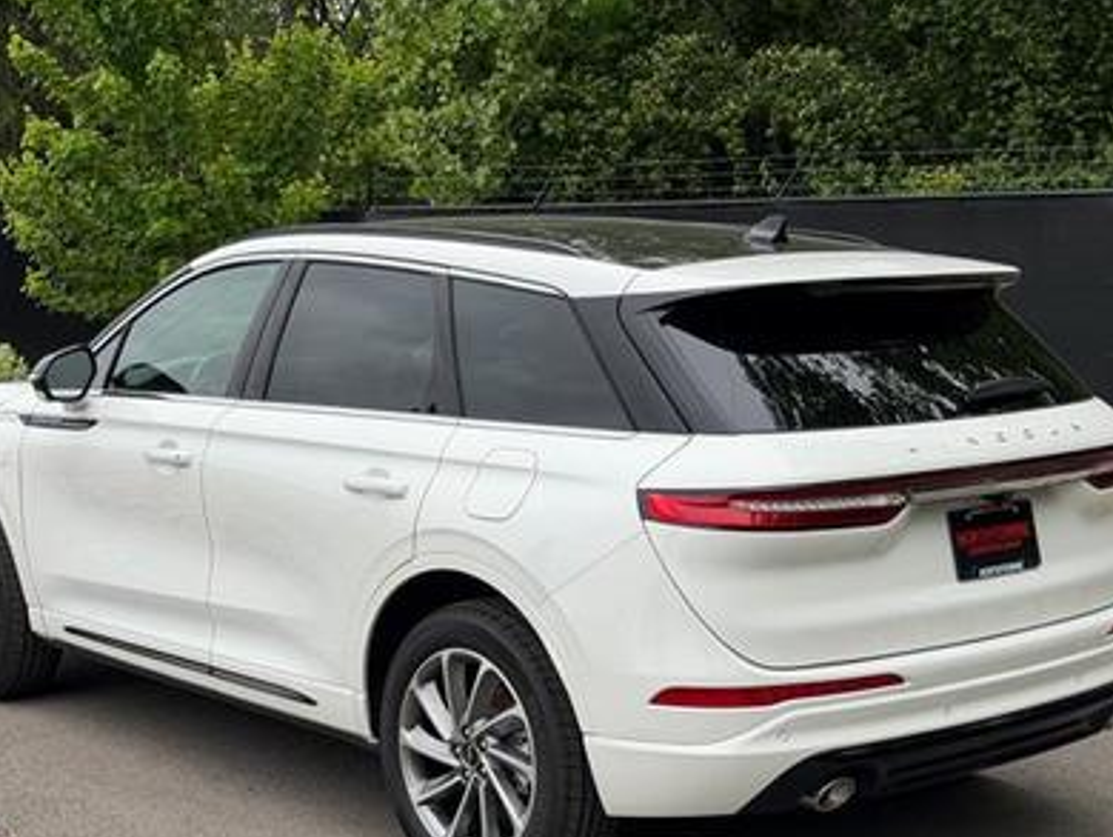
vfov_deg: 23.6
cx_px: 511
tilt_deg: -9.5
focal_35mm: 62
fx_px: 1995
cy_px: 531
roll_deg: +1.0
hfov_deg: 31.2
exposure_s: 1/1838
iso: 64
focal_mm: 6.76
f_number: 1.78
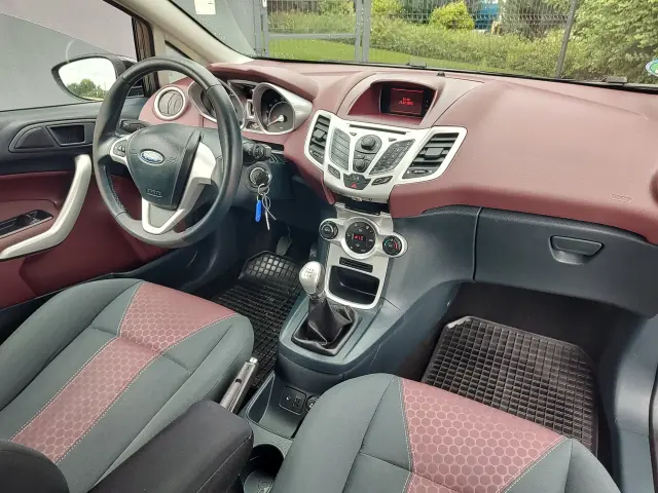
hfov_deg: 73.9
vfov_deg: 58.9
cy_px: 246
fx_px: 437
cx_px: 329
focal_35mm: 23
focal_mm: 5.56
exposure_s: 1/193
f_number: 1.8
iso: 100
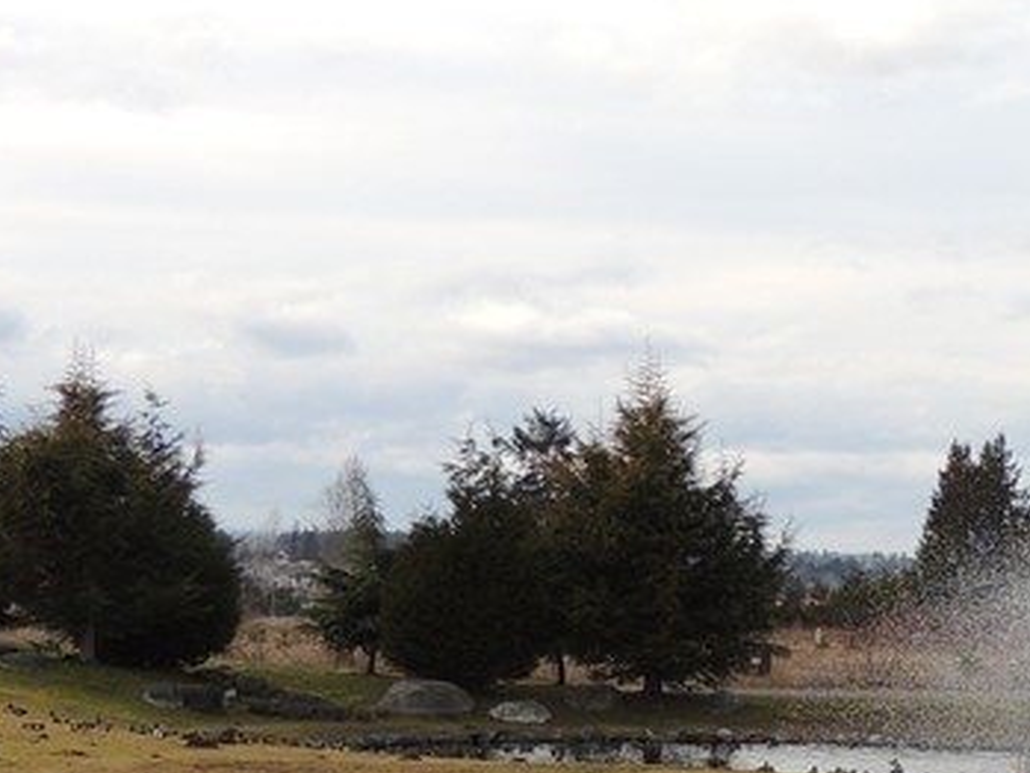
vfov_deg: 11.7
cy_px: 584
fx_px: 3750
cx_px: 1337
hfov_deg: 14.9
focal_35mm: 126
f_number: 3.4
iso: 100
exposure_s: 1/500
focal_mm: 7.6
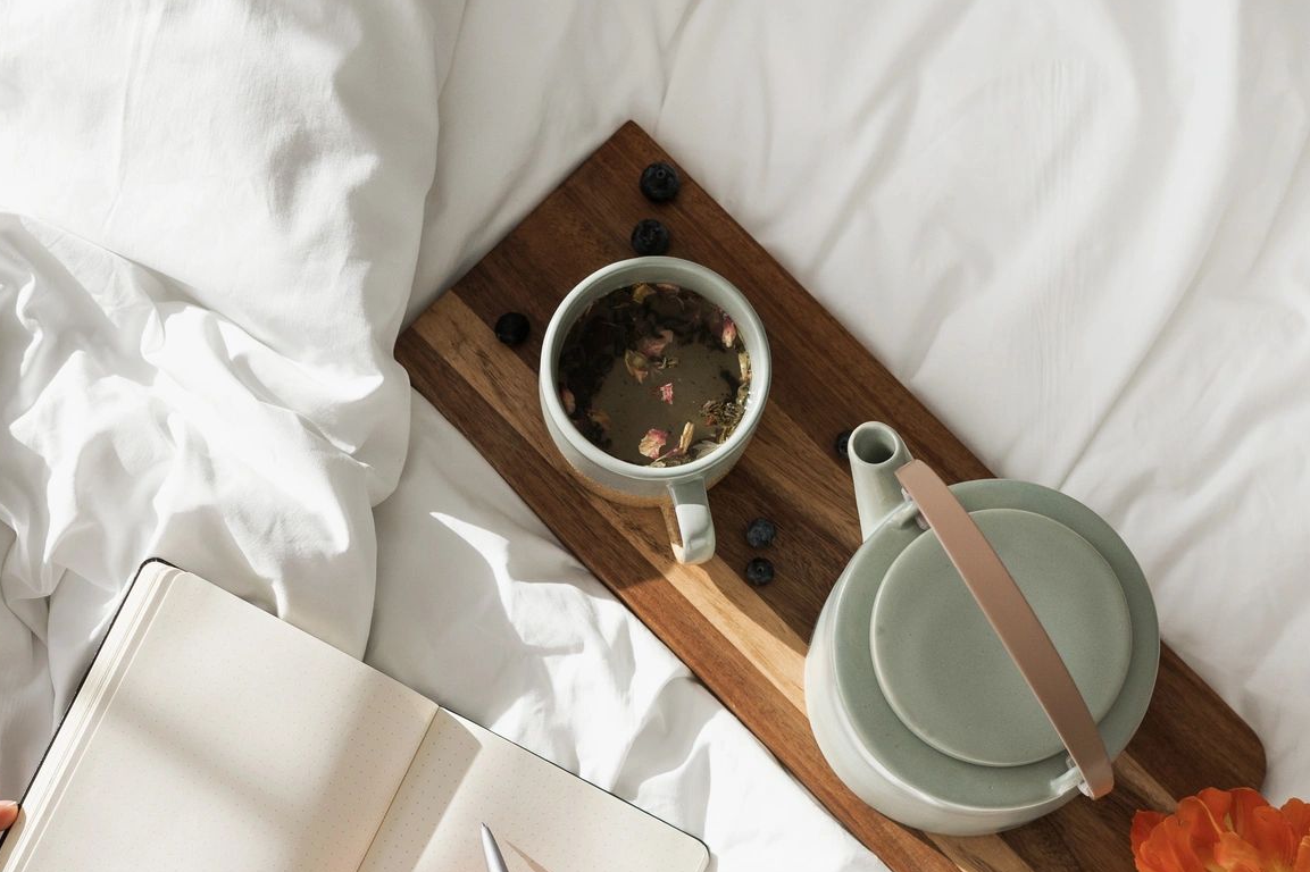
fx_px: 3347
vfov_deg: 14.7
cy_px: 735
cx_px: 425
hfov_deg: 22.1
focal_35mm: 92
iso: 200
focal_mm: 50
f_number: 3.5
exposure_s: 1/800
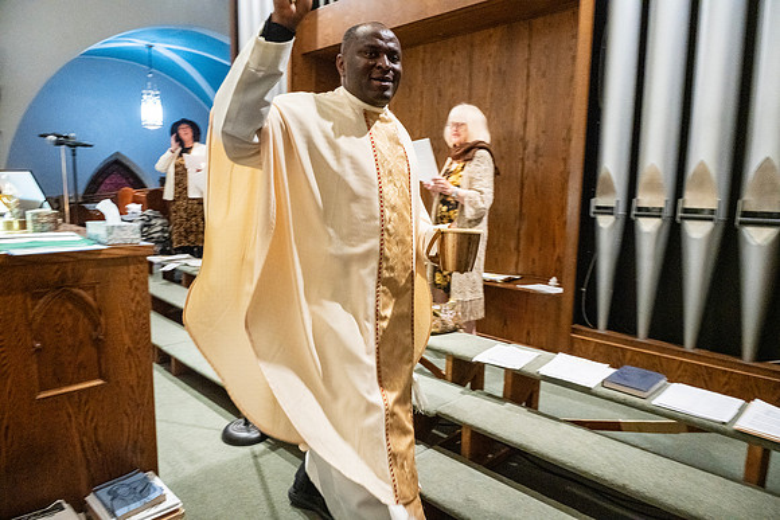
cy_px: 260
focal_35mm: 24
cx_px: 390
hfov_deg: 73.7
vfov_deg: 53.2
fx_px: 520
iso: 5000
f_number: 7.1
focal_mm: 24
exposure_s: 1/60
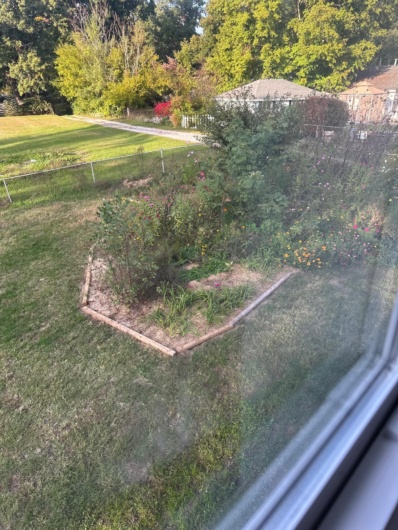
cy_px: 265
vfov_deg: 71.6
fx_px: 368
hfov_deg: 56.8
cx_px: 199
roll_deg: +0.6
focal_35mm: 24
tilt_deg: -26.0
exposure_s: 1/482
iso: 80
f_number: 1.78
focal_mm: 6.86
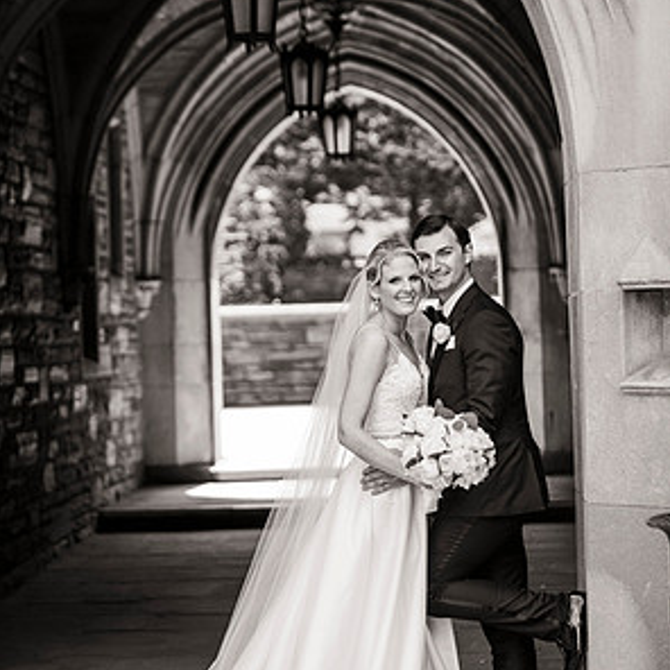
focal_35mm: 111
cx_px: 336
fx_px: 2431
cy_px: 330
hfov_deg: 15.7
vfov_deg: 15.7
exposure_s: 1/4000
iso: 1600
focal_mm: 86
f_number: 2.8
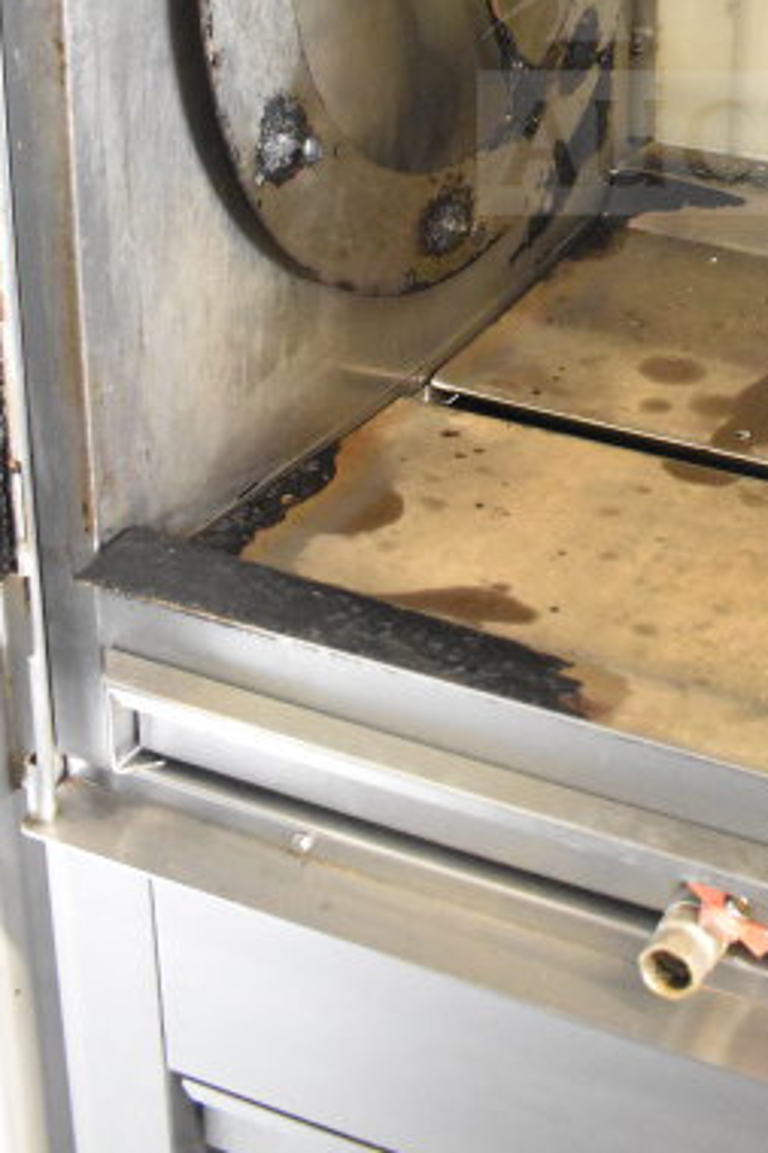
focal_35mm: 65
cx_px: 817
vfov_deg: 28.8
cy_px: -26
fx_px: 2082
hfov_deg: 20.1
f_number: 3.5
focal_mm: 18
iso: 5600
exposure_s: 1/30
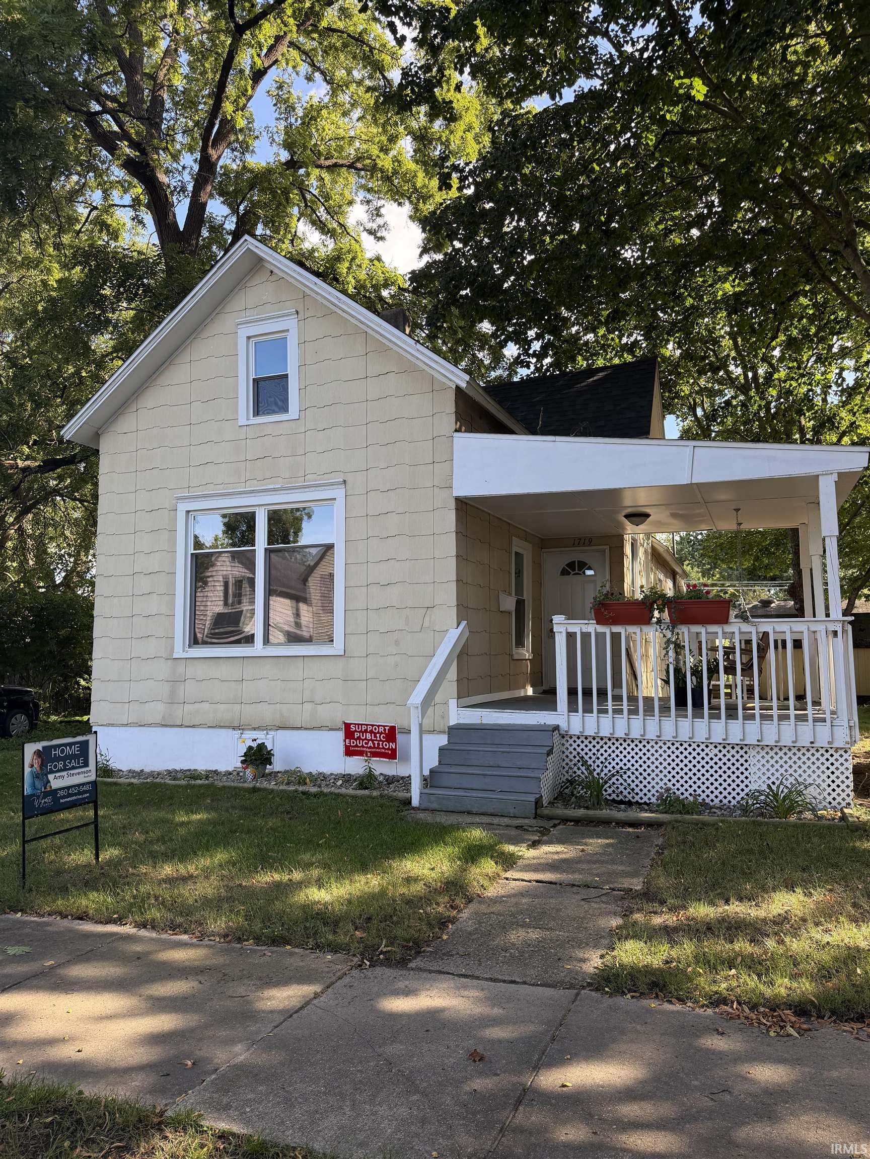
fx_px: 804
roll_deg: +0.3
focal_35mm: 24
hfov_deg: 56.8
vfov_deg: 71.6
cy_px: 580
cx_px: 435
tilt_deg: +4.7
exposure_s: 1/627
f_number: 1.78
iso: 100
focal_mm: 6.76
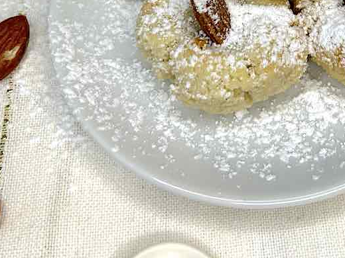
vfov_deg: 21.0
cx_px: 291
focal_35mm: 65
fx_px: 648
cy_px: -54
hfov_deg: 29.0
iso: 40
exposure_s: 1/212
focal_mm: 5.7
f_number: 1.5
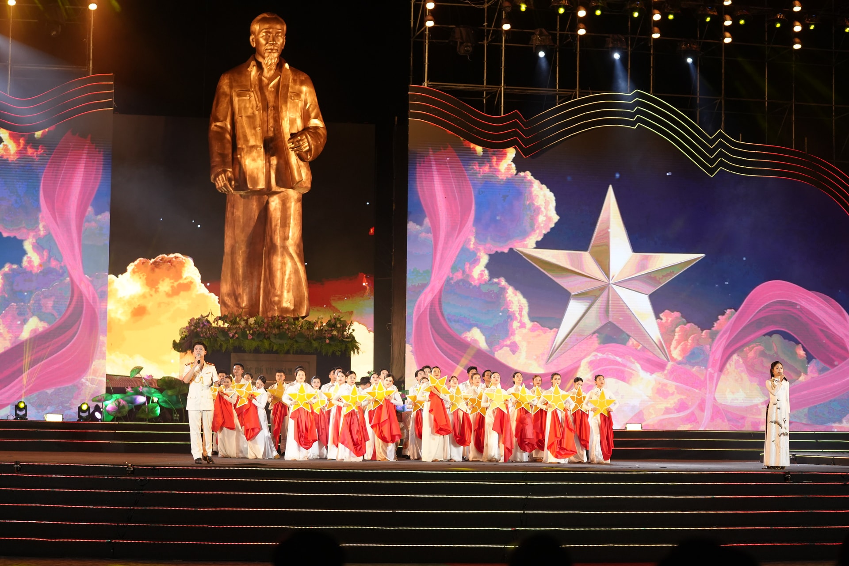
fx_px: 1981
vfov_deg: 16.3
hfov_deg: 24.2
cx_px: 424
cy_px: 283
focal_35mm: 84
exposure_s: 1/320
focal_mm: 84
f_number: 3.2
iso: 1250
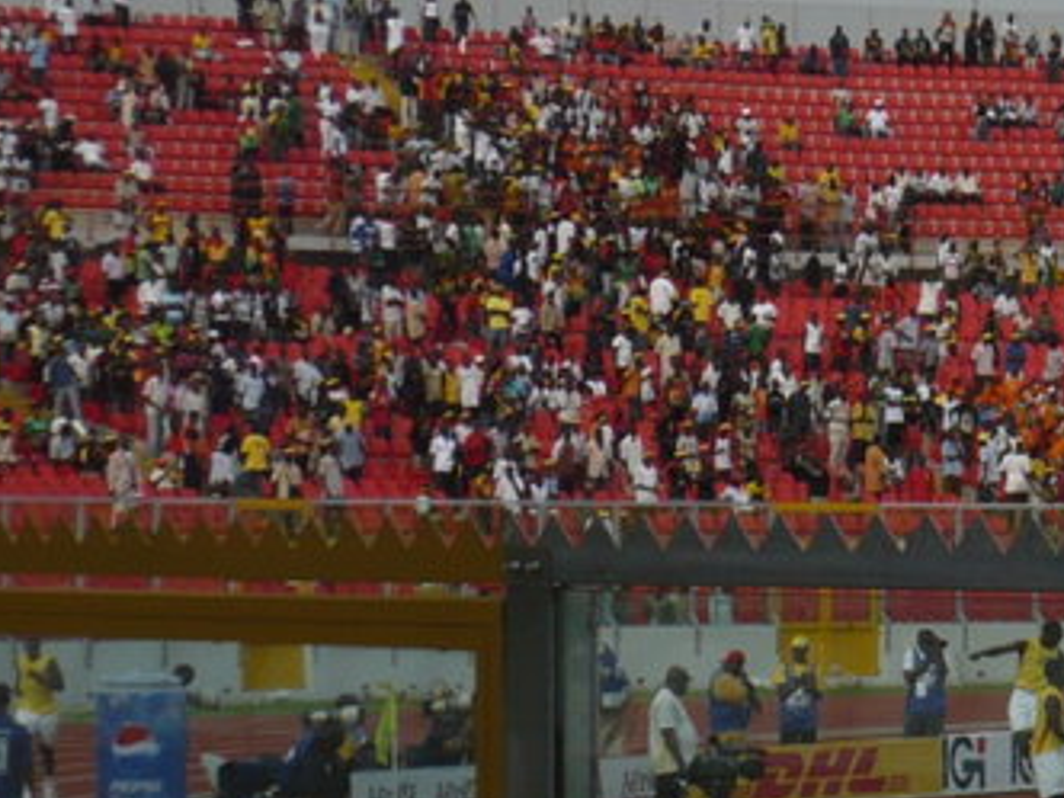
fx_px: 6117
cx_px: 1237
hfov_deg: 9.8
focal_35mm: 199
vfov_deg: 7.5
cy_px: 362
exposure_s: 1/800
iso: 100
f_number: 3.5
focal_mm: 9.1
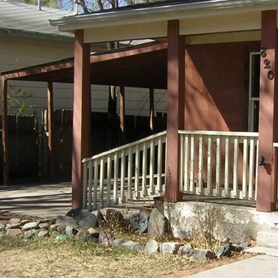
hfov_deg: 24.5
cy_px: 163
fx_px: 636
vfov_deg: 24.6
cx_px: 188
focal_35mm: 70
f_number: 5.2
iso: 50
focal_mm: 4.7
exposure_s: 1/214
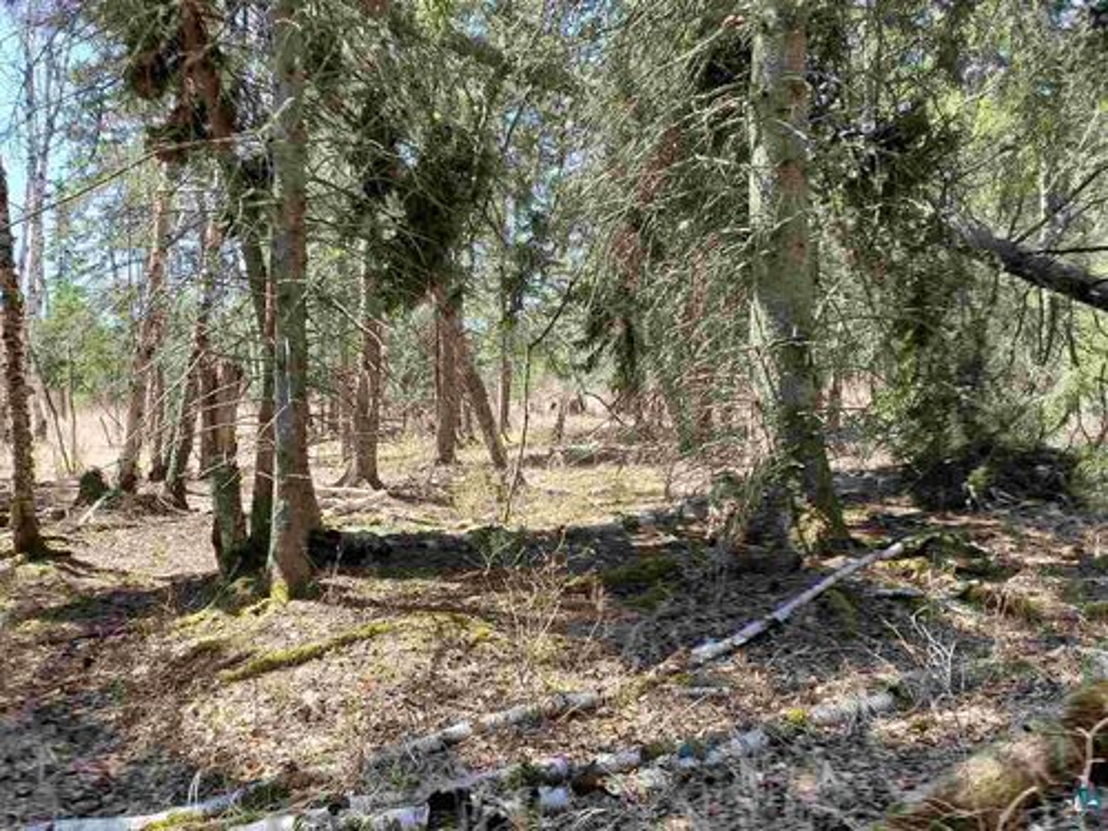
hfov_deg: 67.3
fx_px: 832
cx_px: 554
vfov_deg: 53.1
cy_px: 416
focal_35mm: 26
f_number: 2.4
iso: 50
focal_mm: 4.3
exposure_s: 1/180
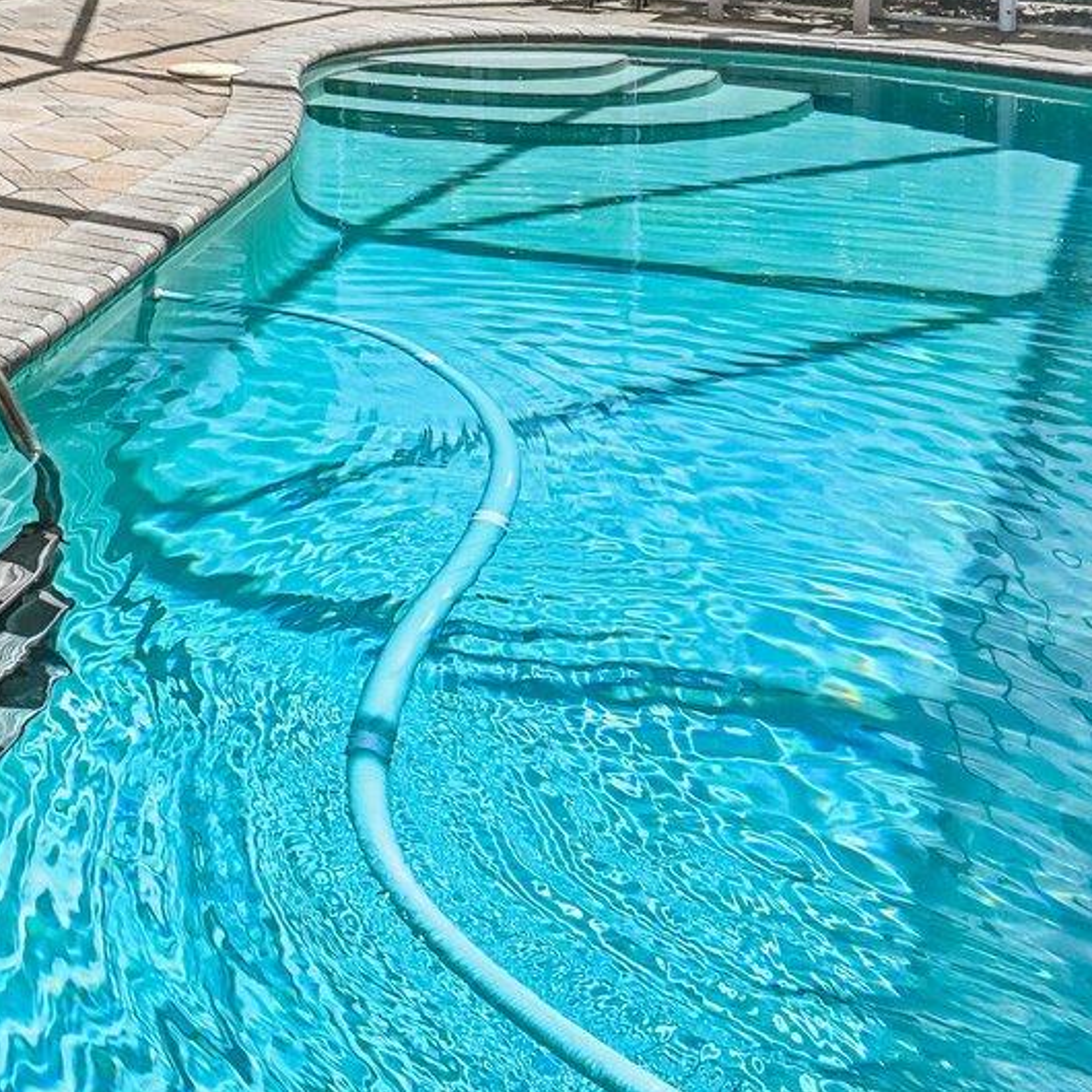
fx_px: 1642
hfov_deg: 25.7
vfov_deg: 31.6
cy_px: -170
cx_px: -606
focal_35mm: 46
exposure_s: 1/4000
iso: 2500
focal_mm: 14
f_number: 8
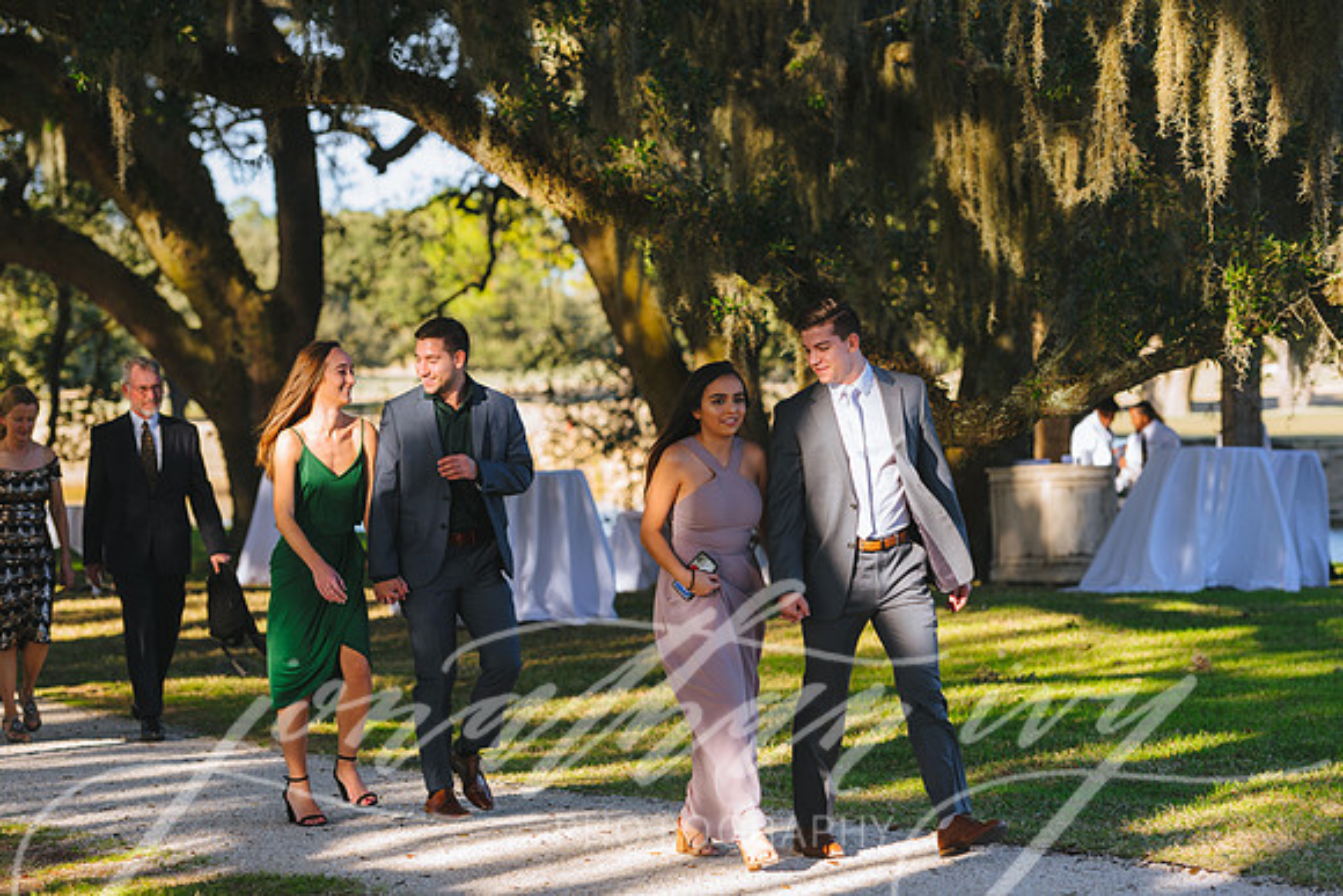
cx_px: 672
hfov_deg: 17.6
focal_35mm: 116
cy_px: 448
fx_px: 4328
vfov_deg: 11.8
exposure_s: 1/400
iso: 200
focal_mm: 116
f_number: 4.5
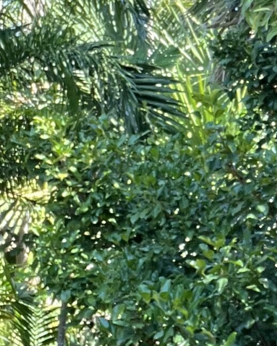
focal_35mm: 117
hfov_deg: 12.5
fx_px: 1199
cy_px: 69
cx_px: 422
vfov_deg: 16.3
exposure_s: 1/91
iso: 100
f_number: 2.2
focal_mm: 2.71
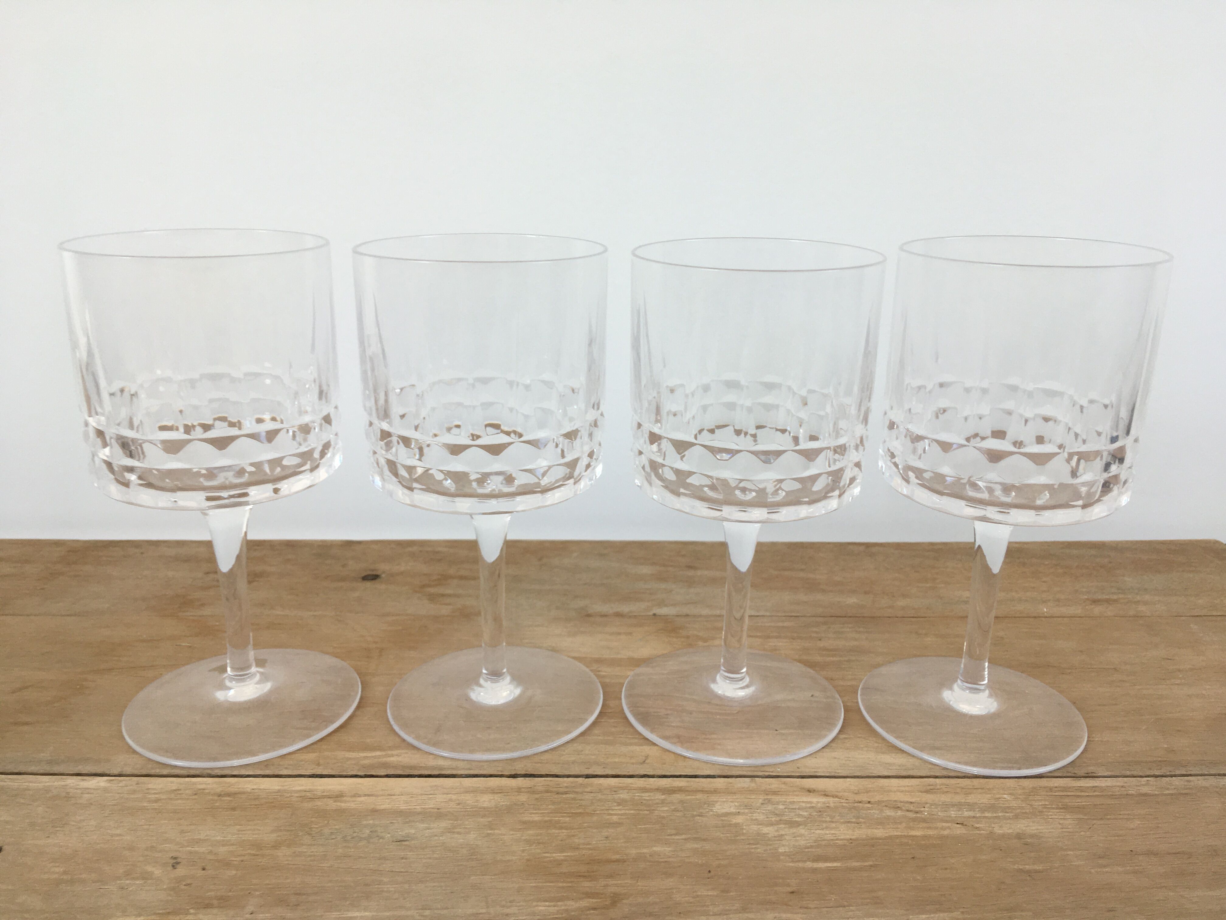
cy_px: 460
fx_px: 1027
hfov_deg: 61.7
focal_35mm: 29
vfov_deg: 48.2
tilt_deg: -16.5
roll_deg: -1.1
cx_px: 613
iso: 32
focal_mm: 4.15
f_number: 2.2
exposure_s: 1/100
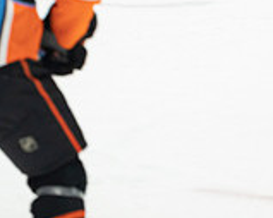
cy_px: -91
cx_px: 196
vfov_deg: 0.6
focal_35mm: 2488
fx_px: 20090
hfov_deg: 0.8
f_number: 4
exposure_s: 1/640
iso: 1600
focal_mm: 600
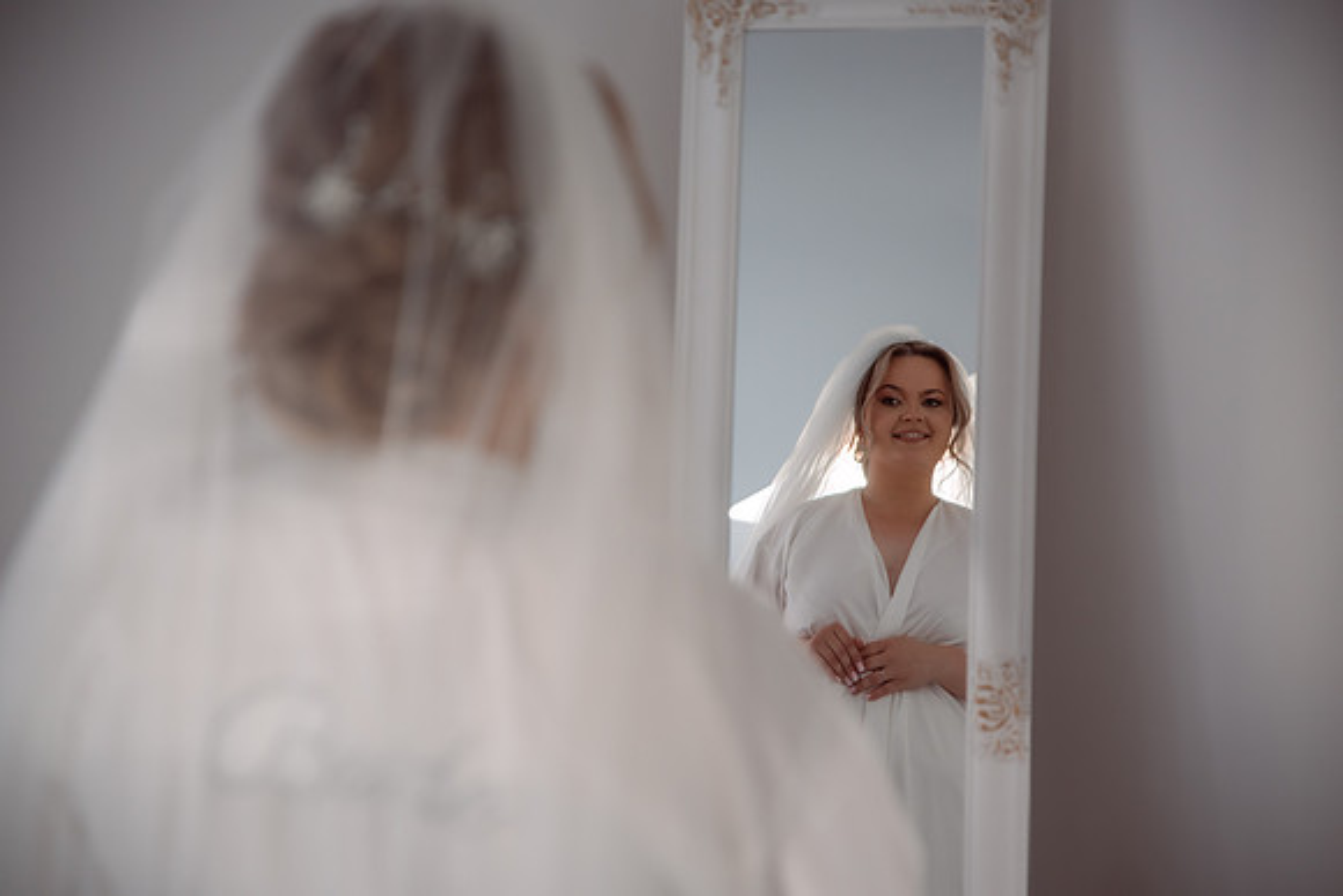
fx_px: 2612
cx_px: 672
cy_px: 448
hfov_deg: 28.8
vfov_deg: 19.5
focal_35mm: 70
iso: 800
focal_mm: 70
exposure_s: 1/160
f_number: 2.8
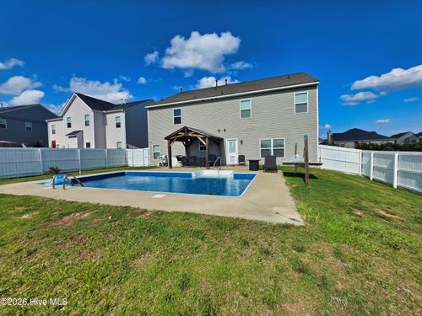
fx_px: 158
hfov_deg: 106.2
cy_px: 158
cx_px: 211
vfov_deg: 89.9
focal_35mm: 13
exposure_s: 1/2945
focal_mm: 2.2
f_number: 1.9
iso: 40
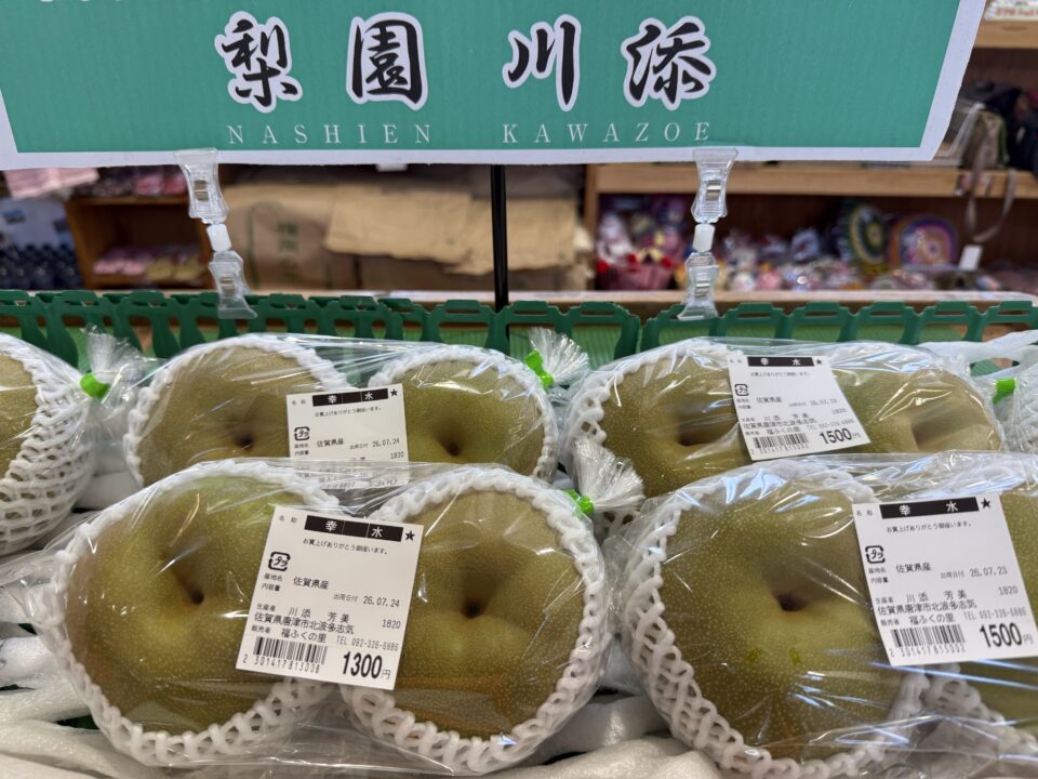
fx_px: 720
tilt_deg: -28.3
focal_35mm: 24
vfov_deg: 56.8
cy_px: 390
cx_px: 519
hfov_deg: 71.6
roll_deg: -0.6
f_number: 1.78
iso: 100
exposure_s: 1/120
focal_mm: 6.76
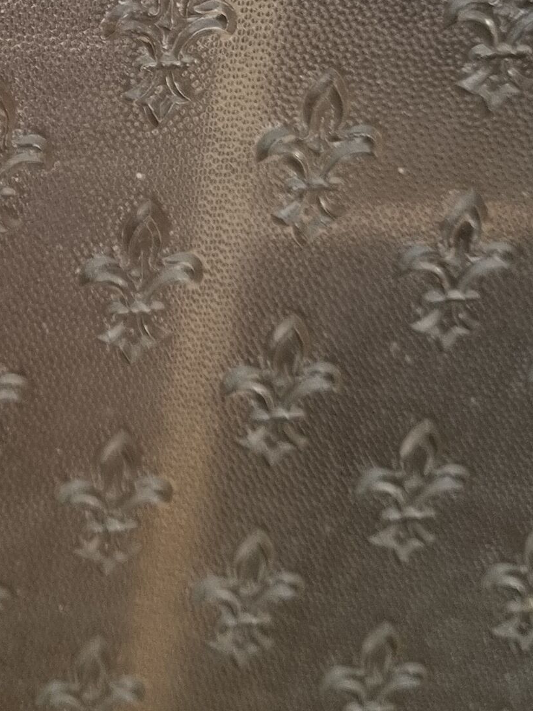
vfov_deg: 19.5
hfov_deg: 14.4
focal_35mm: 96
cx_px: -269
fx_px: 1971
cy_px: -97
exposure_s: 1/100
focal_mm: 5.4
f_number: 1.8
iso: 100
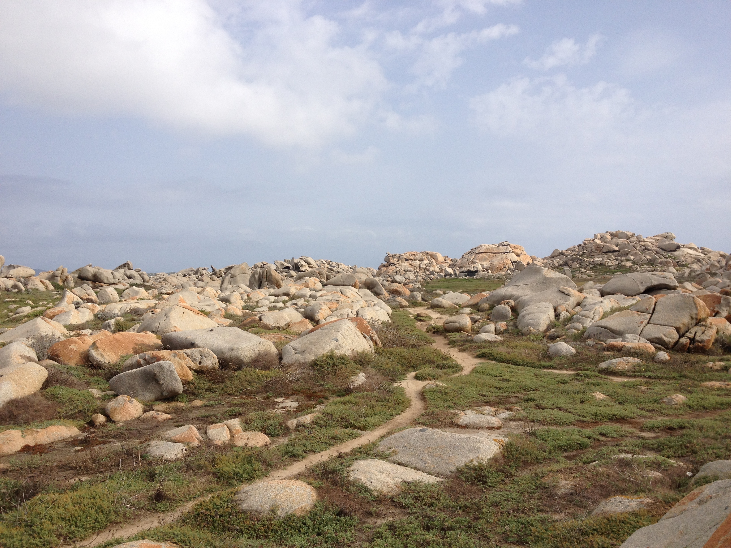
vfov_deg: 40.7
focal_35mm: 35
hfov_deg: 52.6
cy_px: 274
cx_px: 366
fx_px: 739
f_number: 2.4
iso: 64
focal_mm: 4.28
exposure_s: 1/2208
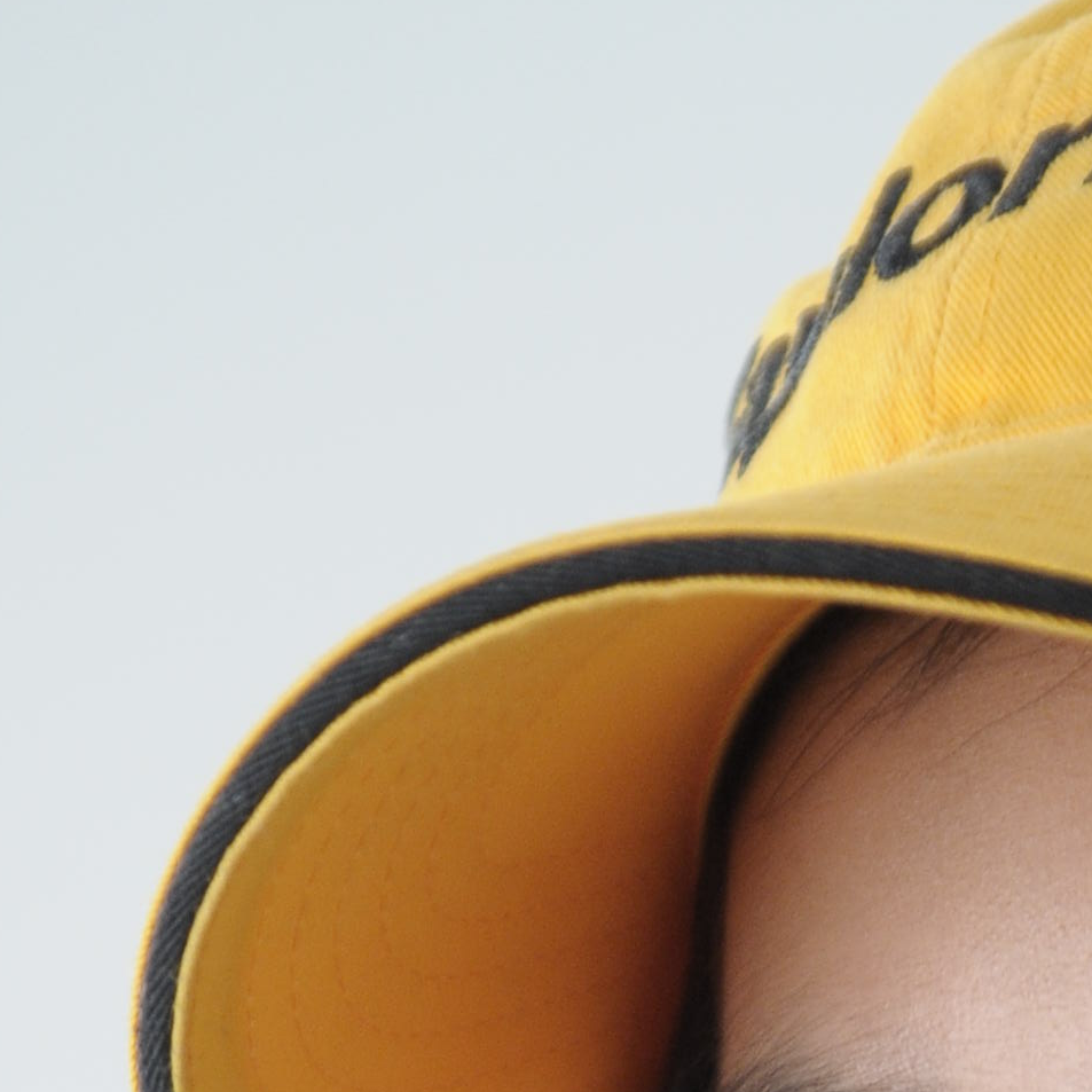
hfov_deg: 6.4
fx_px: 9815
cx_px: 974
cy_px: 2278
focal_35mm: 275
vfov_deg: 6.2
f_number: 3.5
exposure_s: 1/125
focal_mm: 48
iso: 320
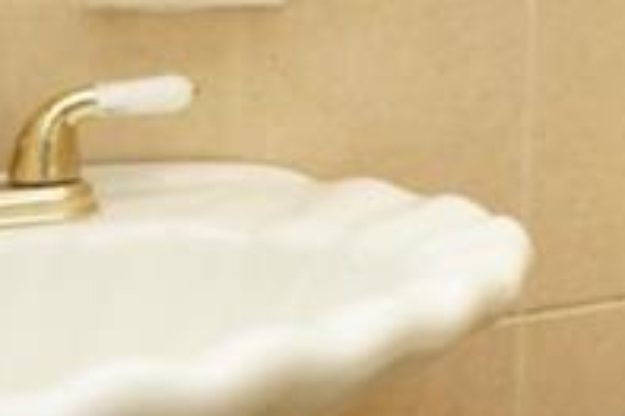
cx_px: 1003
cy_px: -137
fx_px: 1421
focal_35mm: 82
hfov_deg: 20.3
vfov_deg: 15.7
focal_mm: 10.5
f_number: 4.5
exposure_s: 1/125
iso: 1000
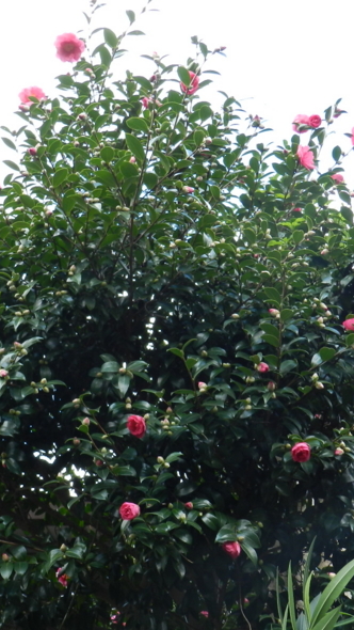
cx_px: 154
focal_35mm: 68
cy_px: 313
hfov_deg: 17.7
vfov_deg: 31.0
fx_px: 1134
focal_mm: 8.1
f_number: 4.2
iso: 160
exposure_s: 1/100
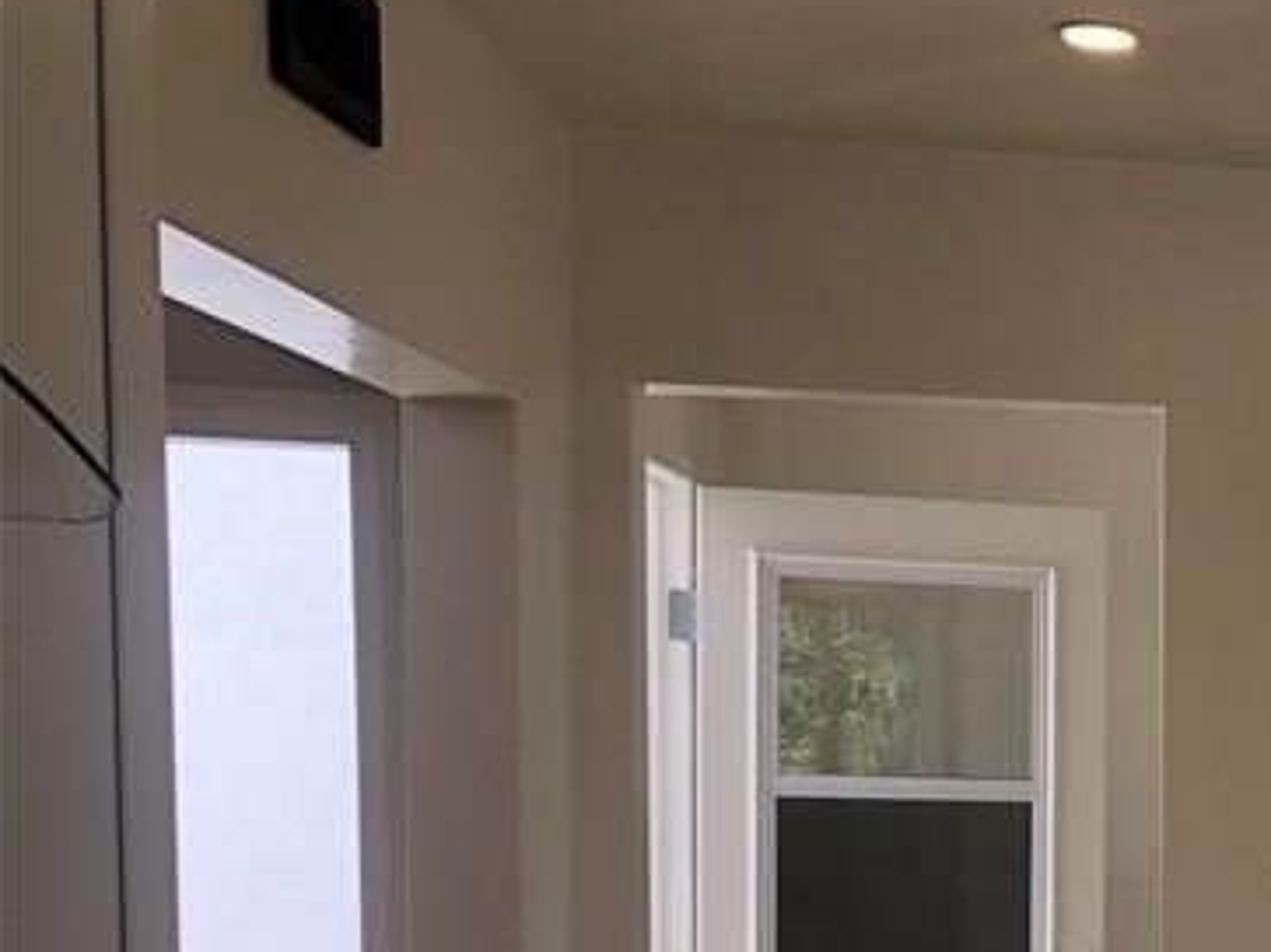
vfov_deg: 18.1
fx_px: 2900
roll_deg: -2.2
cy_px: 1015
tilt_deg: -7.0
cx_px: 1789
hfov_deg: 21.5
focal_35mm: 79
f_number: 1.8
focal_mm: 3.99
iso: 20
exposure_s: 1/135
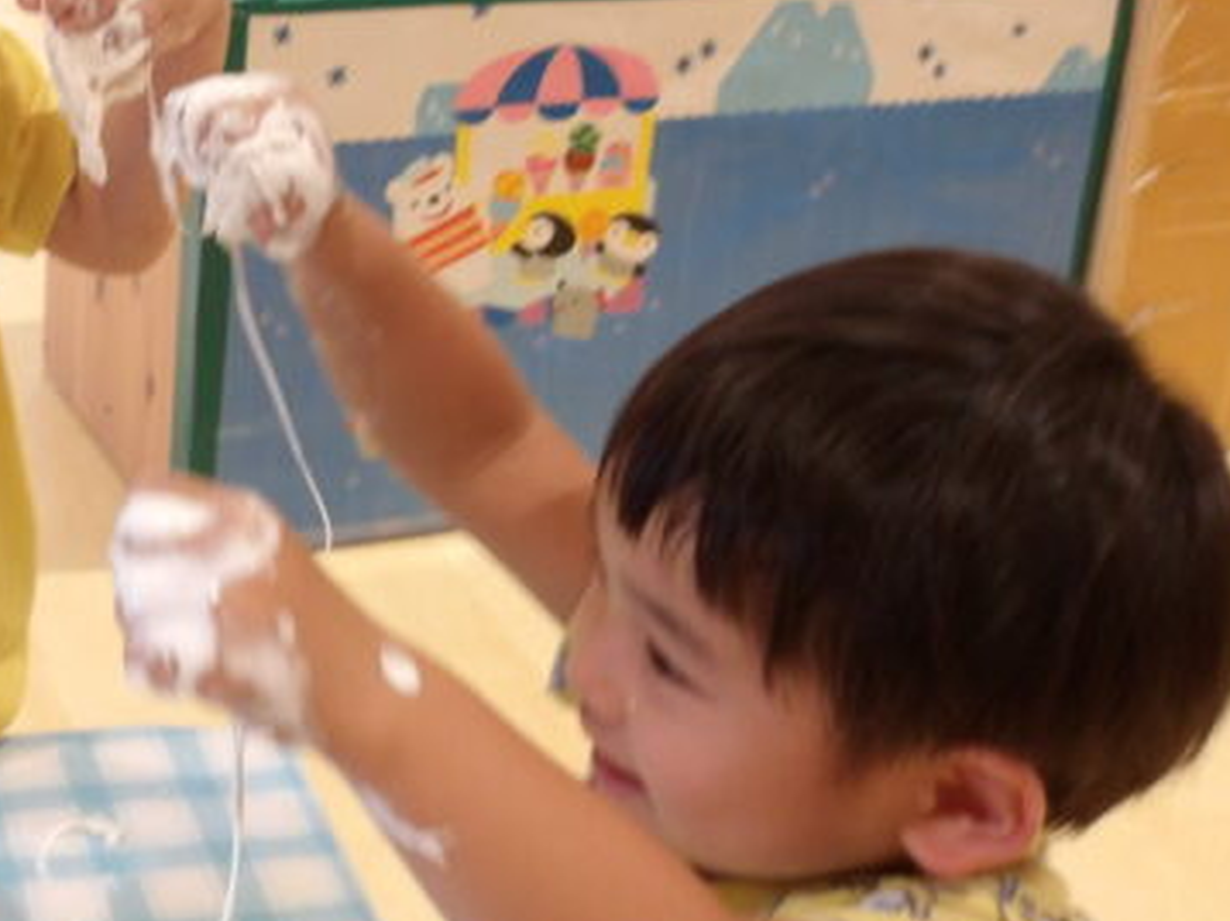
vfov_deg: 24.8
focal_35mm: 58
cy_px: 175
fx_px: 2060
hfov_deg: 30.9
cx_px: 3
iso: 254
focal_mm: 4.9
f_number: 3
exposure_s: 1/60
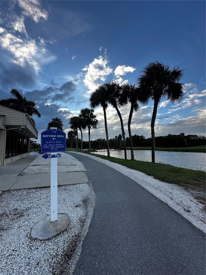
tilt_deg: +6.5
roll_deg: +0.3
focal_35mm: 14
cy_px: 138
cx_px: 103
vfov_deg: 102.1
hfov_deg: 85.7
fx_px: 111
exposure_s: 1/274
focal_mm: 2.22
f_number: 2.2
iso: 40
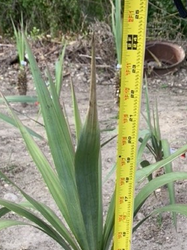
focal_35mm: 55
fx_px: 396
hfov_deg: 26.6
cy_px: 183
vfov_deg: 34.3
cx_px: 104
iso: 25
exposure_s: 1/198
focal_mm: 4.25
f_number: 1.8
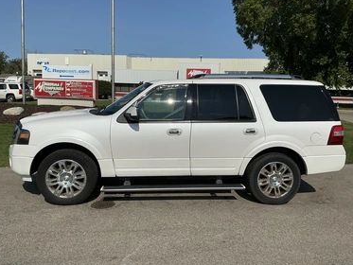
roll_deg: -2.0
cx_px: 180
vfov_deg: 46.8
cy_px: 131
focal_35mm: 30
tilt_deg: -7.1
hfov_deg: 59.9
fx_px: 306
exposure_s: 1/5814
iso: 25
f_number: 1.8
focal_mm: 3
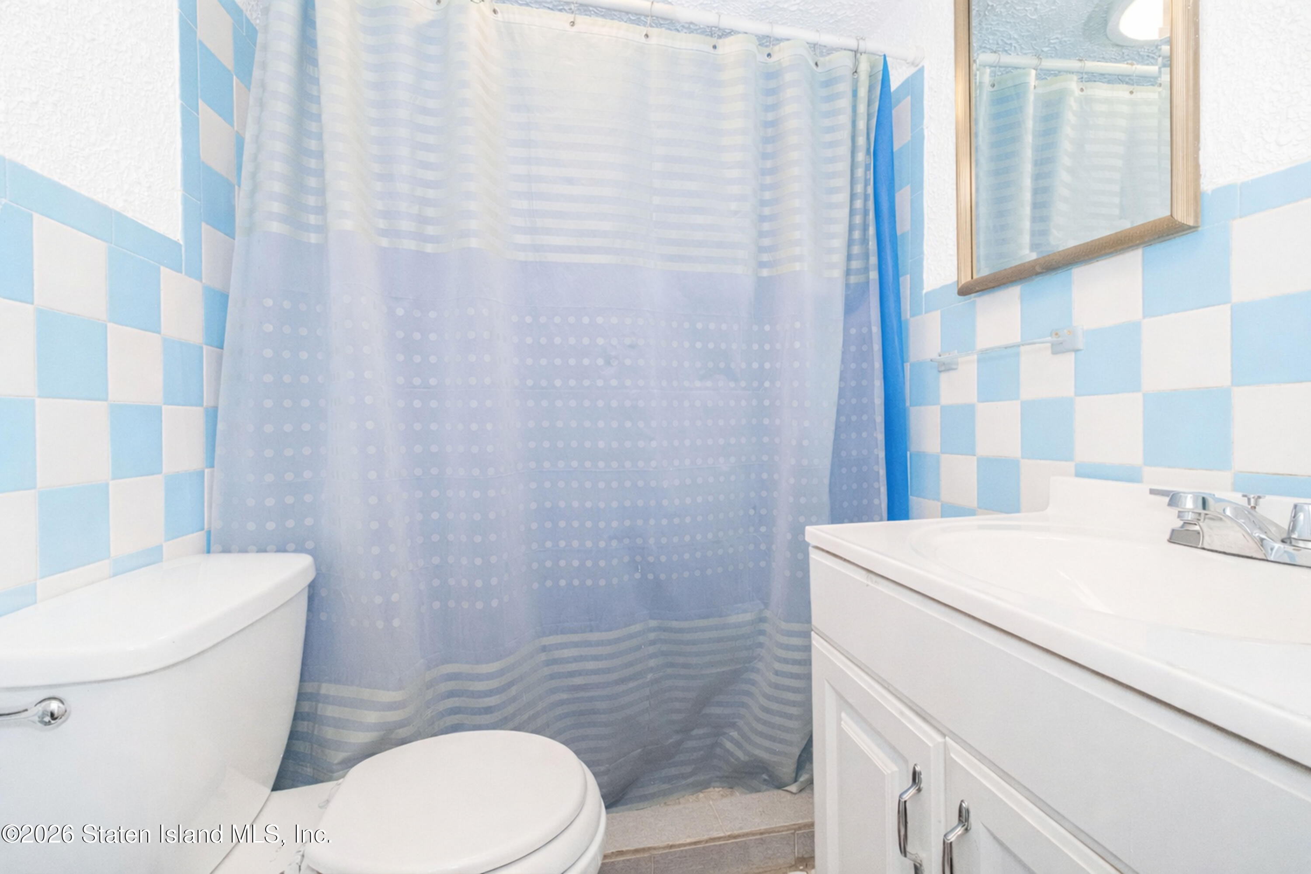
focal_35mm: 15
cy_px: 437
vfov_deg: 77.3
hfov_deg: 100.4
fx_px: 546
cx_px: 656
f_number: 8
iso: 2000
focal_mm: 10
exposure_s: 1/160
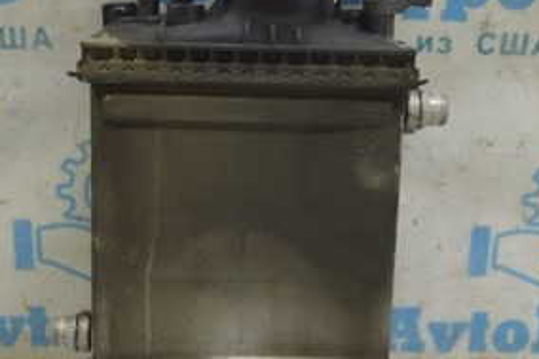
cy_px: 246
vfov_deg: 16.8
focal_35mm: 81
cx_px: 197
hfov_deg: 25.0
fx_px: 1212
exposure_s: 1/20
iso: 400
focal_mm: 24
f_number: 5.6
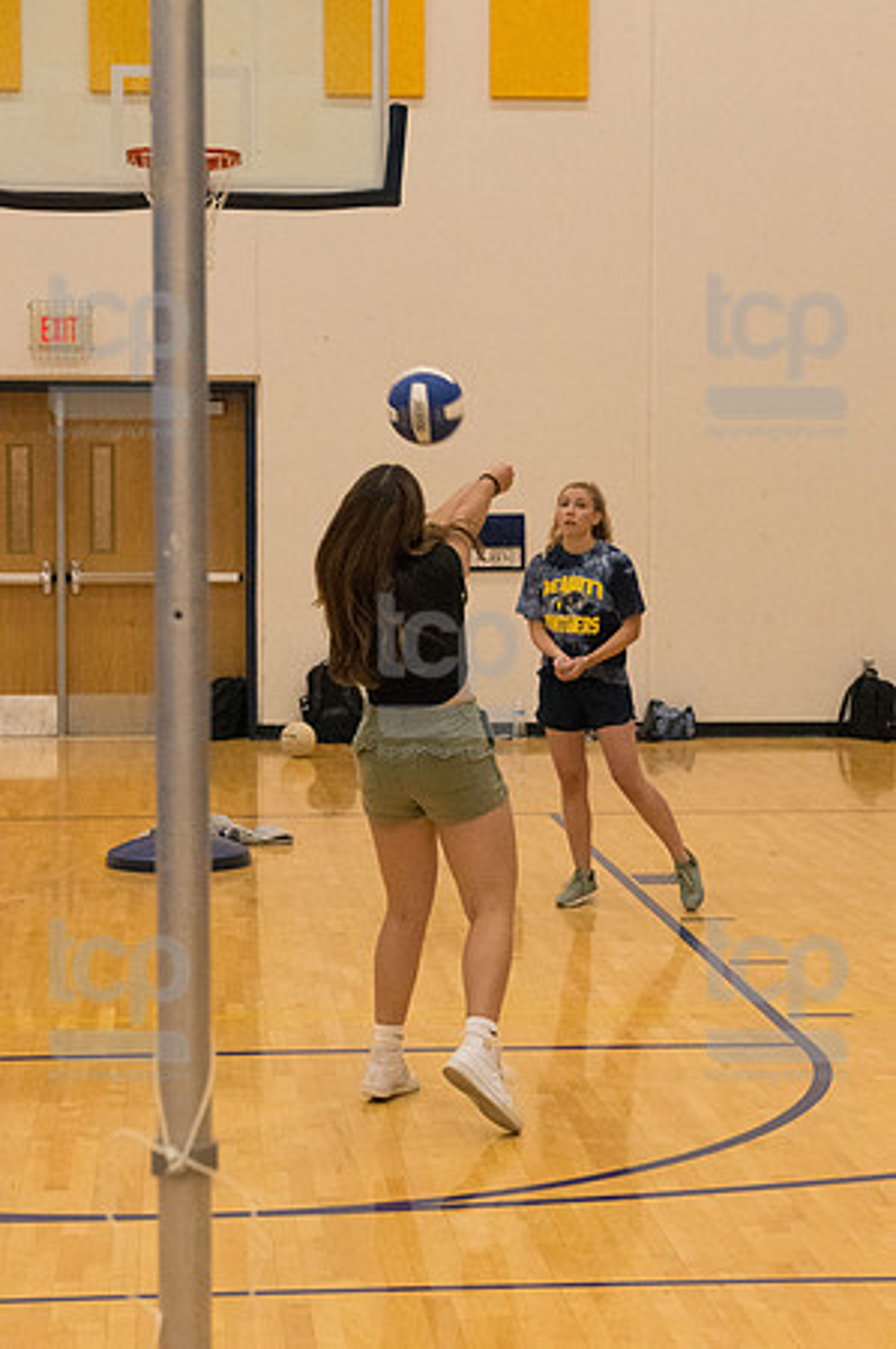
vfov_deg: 27.0
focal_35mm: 75
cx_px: 448
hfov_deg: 18.1
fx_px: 2806
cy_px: 674
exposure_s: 1/400
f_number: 5.6
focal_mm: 50
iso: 10000
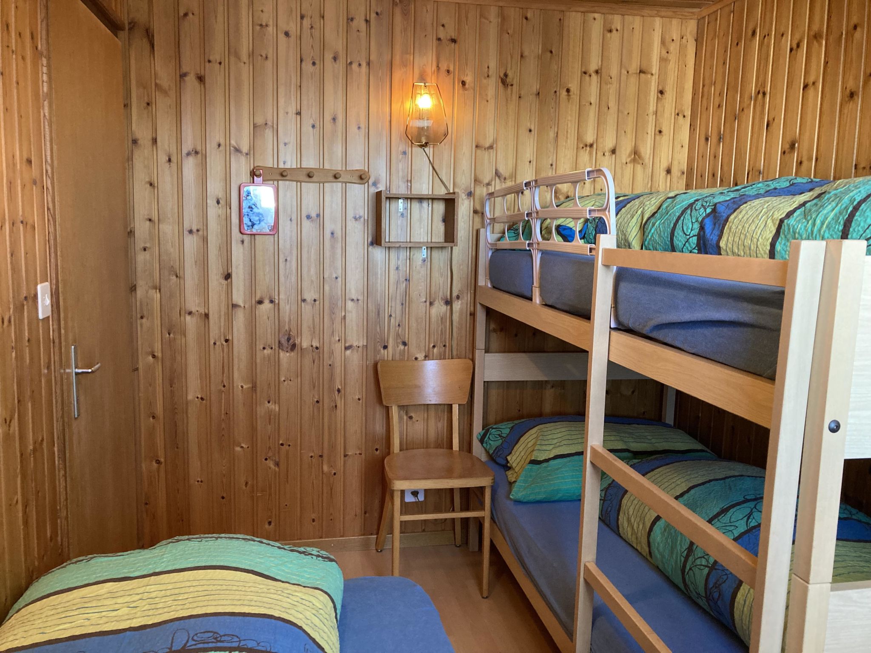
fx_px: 705
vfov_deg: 49.7
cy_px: 326
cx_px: 436
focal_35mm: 28
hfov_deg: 63.4
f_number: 1.8
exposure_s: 1/50
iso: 250
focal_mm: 3.99
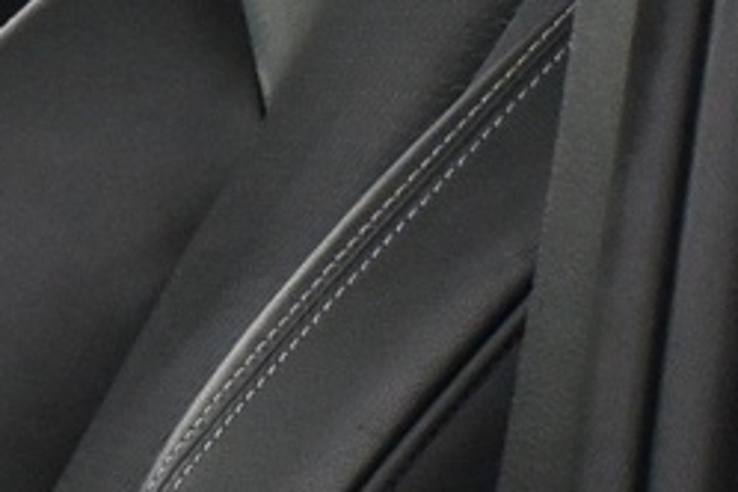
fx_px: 3997
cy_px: -83
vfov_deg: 7.0
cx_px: -1446
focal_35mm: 195
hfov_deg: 8.8
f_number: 3.8
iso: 4000
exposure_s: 1/60
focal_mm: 20
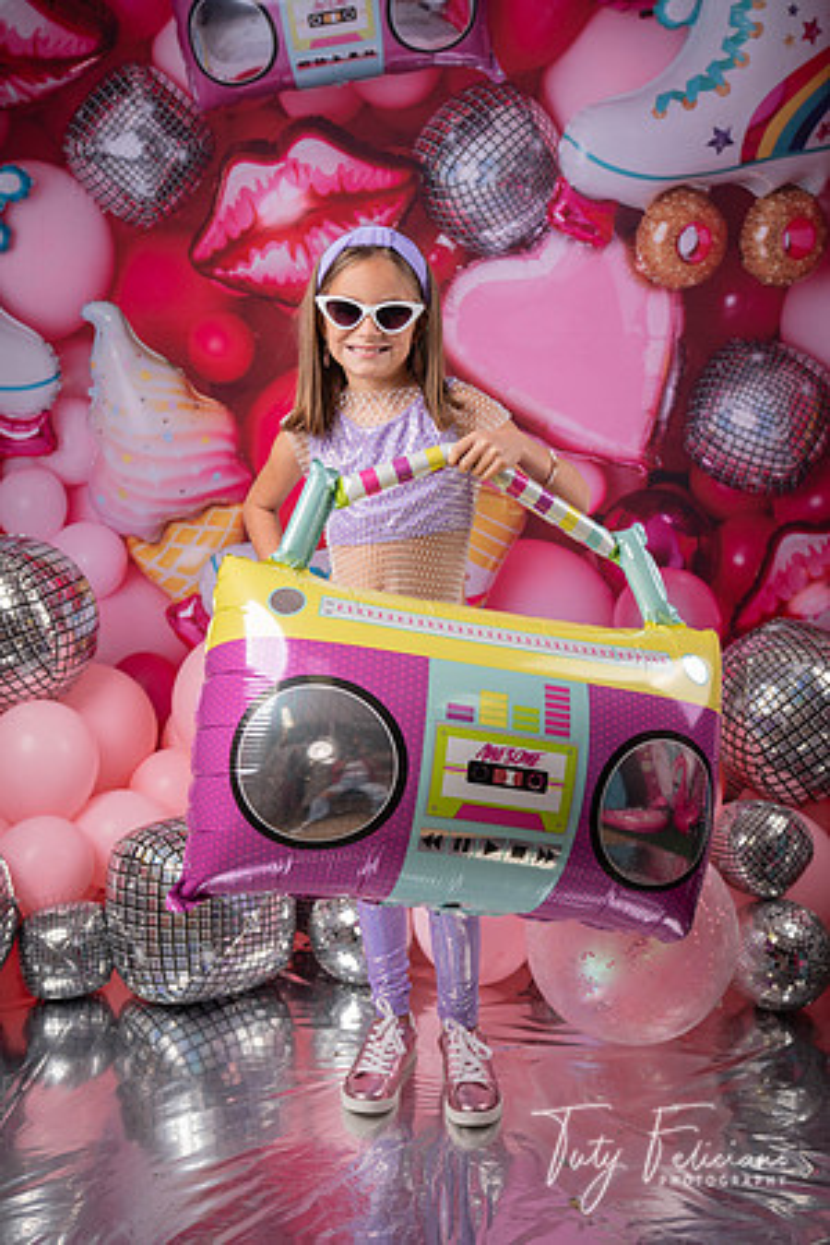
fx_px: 1314
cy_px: 622
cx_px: 415
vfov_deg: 50.7
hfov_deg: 35.1
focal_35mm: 38
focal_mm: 38
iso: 64
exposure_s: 1/100
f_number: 4
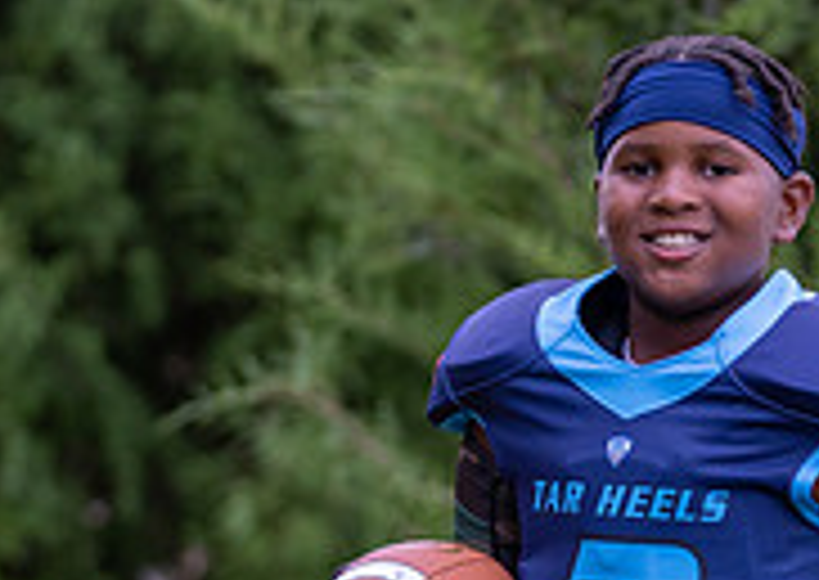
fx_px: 8398
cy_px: 620
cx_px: 693
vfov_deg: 4.0
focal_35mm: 362
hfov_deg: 5.6
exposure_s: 1/320
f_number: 2.8
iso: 400
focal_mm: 97
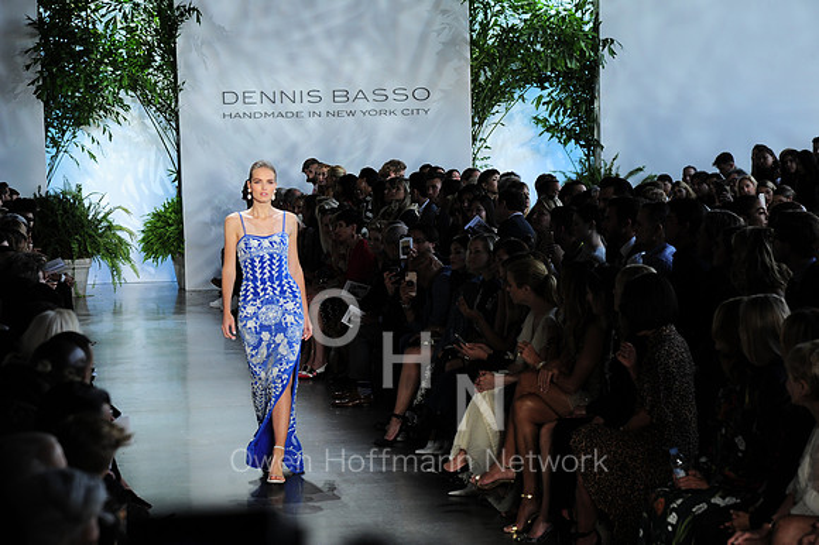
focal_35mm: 120
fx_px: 2728
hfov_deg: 17.1
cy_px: 272
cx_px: 410
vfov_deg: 11.4
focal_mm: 120
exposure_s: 1/250
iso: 640
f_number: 6.3
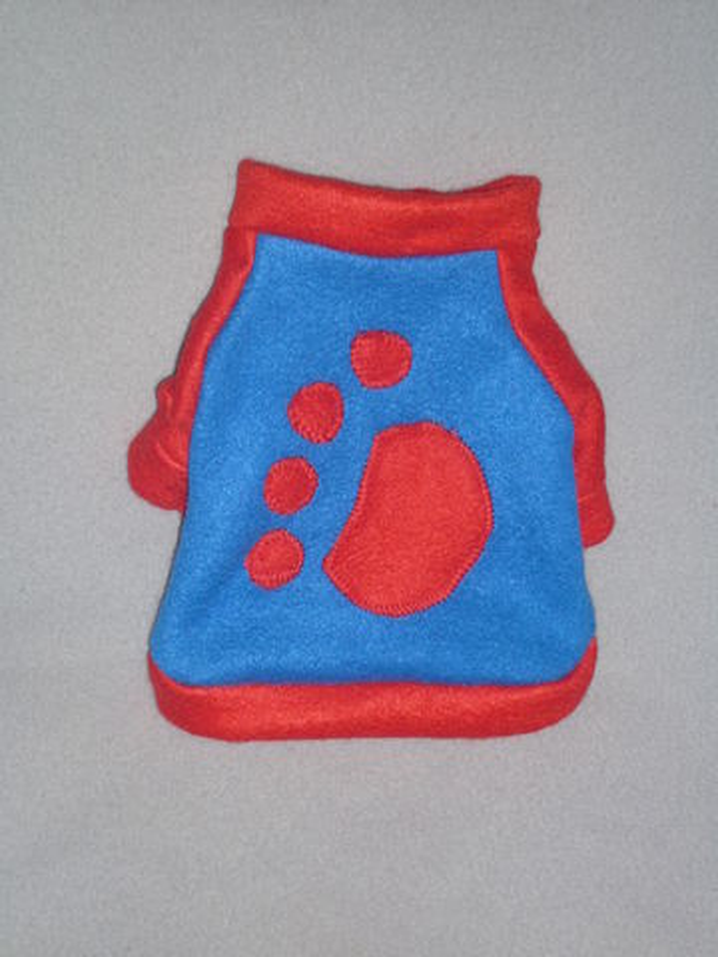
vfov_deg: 32.2
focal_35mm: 60
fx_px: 1659
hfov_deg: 24.4
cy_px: 478
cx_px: 359
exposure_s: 1/40
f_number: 3.6
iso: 100
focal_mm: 9.9
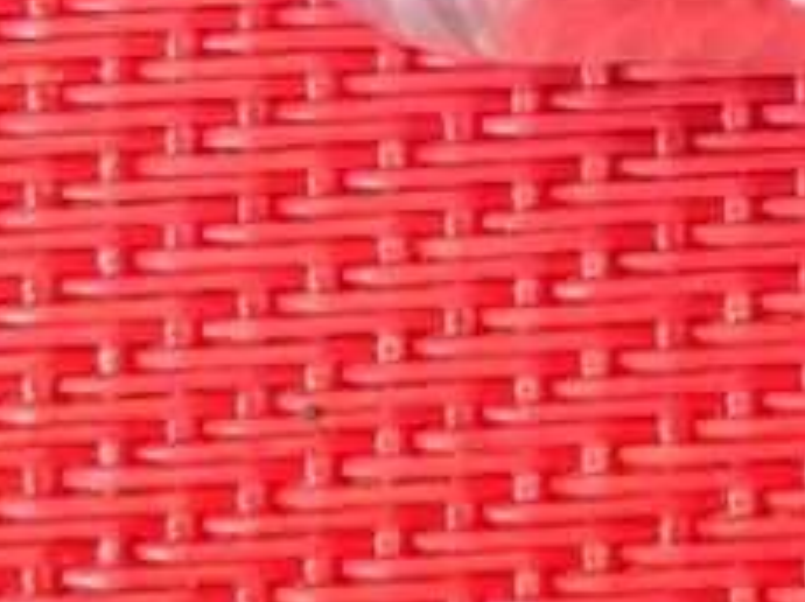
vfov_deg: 9.3
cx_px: 1169
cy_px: -486
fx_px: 3531
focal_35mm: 152
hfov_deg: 12.4
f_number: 2.4
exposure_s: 1/15
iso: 160
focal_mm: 4.28
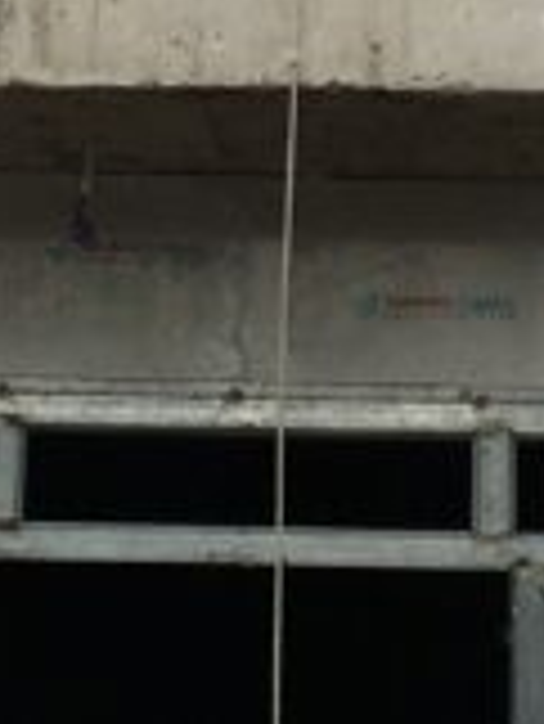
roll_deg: -2.4
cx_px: 261
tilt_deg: +17.9
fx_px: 3850
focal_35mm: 184
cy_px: -328
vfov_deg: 10.4
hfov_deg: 8.1
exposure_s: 1/1876
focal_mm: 4.15
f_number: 2.2
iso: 25
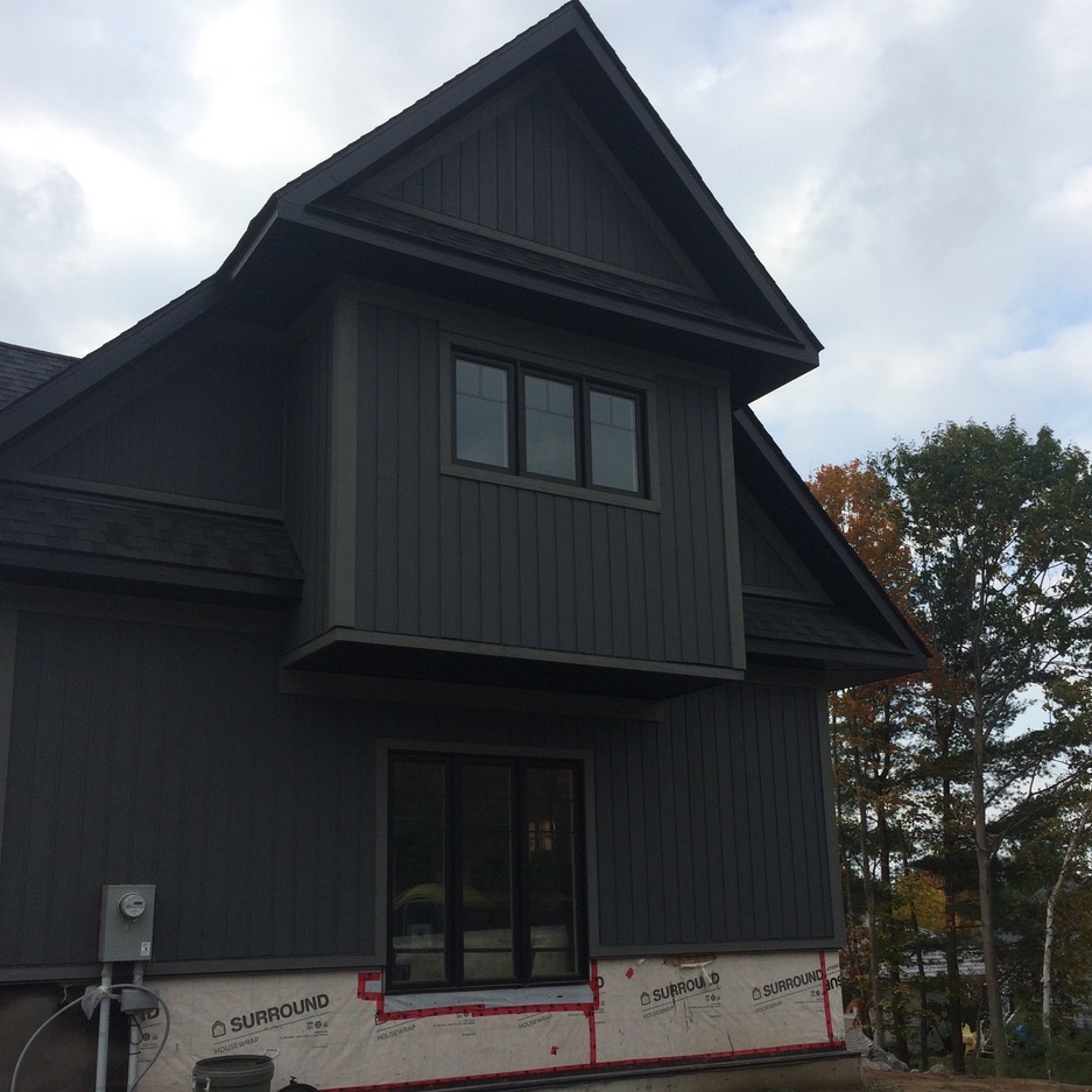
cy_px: 627
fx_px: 1249
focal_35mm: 35
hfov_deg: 47.2
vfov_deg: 47.1
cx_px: 551
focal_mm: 4.15
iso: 32
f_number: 2.2
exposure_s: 1/1466
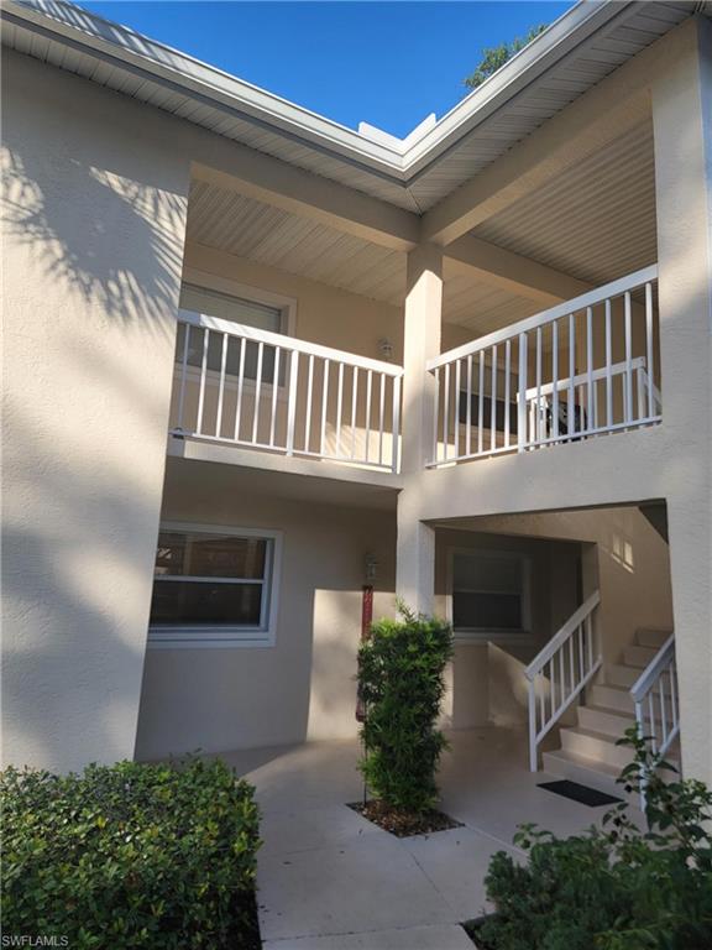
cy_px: 475
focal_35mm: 24
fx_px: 658
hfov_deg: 56.8
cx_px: 356
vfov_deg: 71.6
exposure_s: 1/408
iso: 16
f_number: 1.8
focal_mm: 6.7
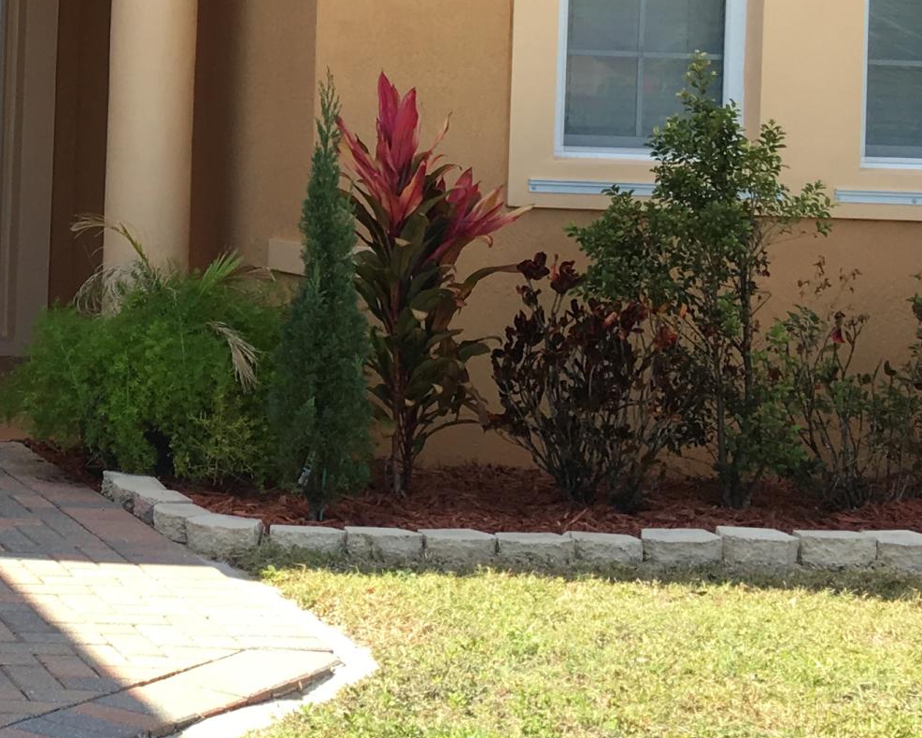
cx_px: -354
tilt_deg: +1.8
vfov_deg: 17.6
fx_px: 2347
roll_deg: -2.2
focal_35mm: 86
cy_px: 91
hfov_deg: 20.0
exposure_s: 1/434
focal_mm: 4.15
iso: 25
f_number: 2.2
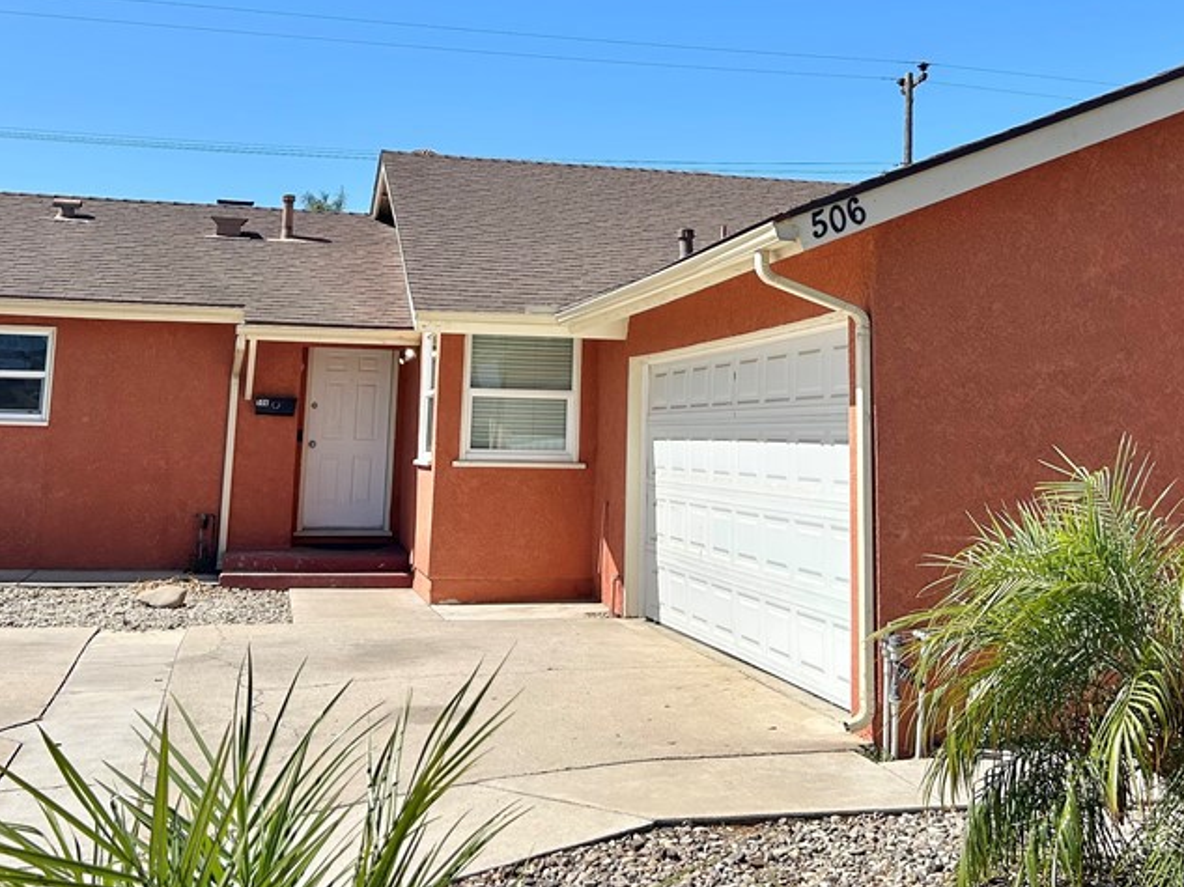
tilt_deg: +9.5
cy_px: 215
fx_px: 1436
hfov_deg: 44.8
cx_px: 622
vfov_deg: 33.6
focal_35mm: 42
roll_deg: -0.9
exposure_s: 1/4630
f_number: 1.5
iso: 50
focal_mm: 5.7
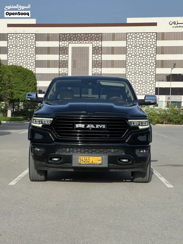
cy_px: 122
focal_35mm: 77
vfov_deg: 25.3
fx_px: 543
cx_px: 92
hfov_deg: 19.1
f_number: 2.8
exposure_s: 1/243
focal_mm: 9
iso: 32
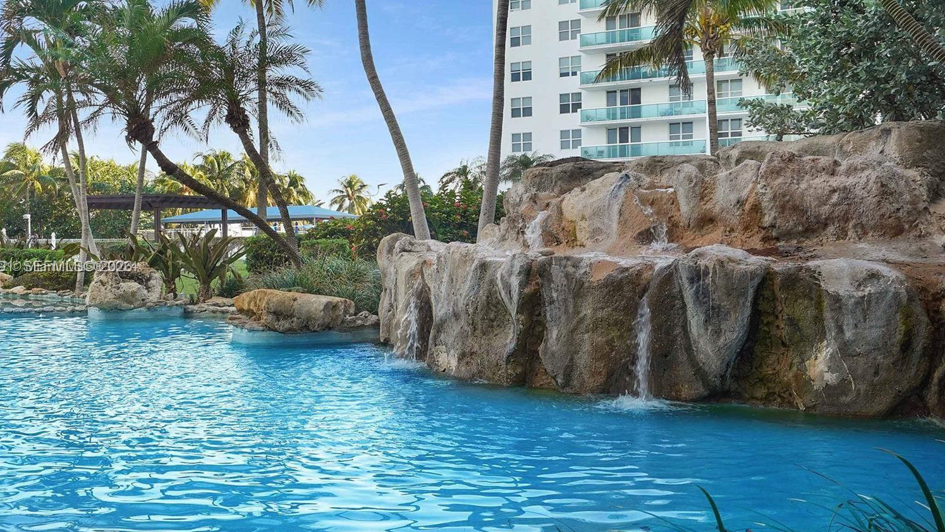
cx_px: 441
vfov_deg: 32.0
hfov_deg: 54.0
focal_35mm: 37
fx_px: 927
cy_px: 268
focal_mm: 22
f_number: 8
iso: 250
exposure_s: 1/160
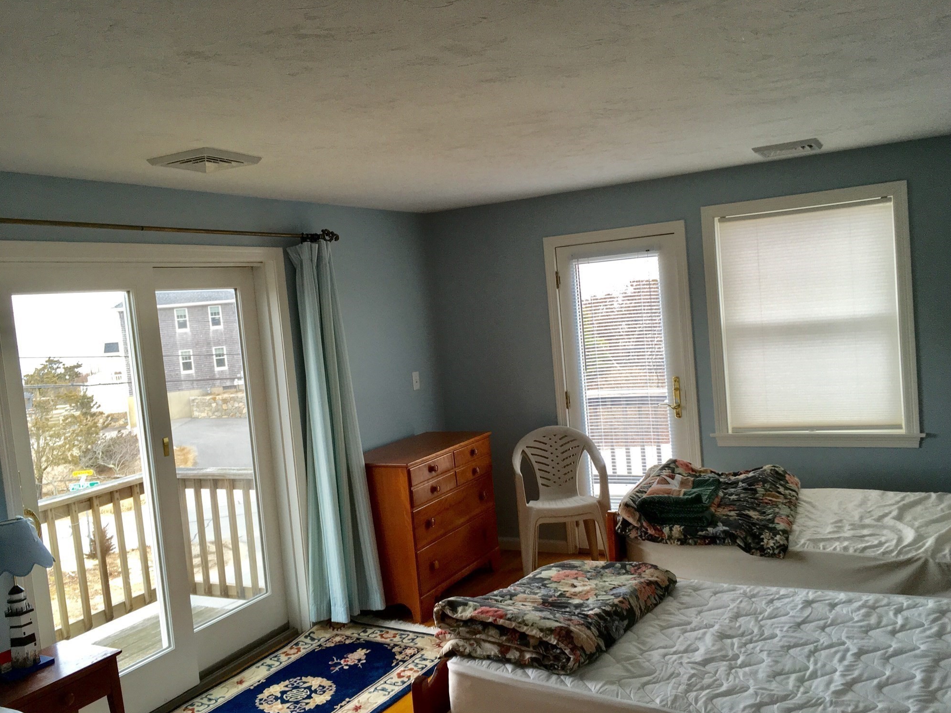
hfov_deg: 60.0
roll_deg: +4.7
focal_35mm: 30
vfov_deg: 46.8
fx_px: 824
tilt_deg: -3.2
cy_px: 363
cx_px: 490
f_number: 2.2
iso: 40
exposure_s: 1/120
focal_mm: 4.15
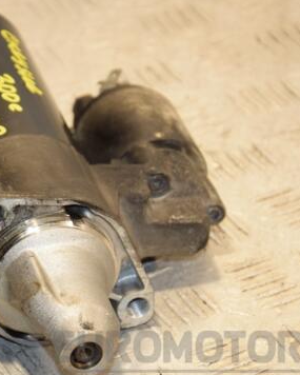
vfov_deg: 8.9
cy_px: 206
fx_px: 2418
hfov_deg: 7.1
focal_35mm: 218
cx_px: 34
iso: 800
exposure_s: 1/200
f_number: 7.1
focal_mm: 92
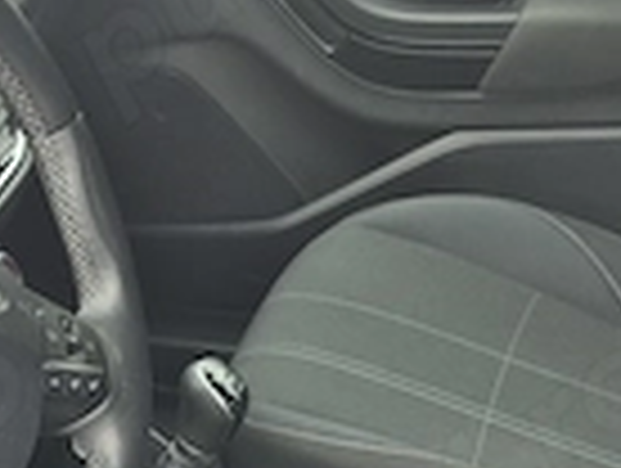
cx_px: 50
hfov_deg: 19.2
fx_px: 1797
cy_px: 612
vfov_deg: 14.2
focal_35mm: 100
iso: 25
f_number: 1.8
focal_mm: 5.4
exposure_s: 1/323
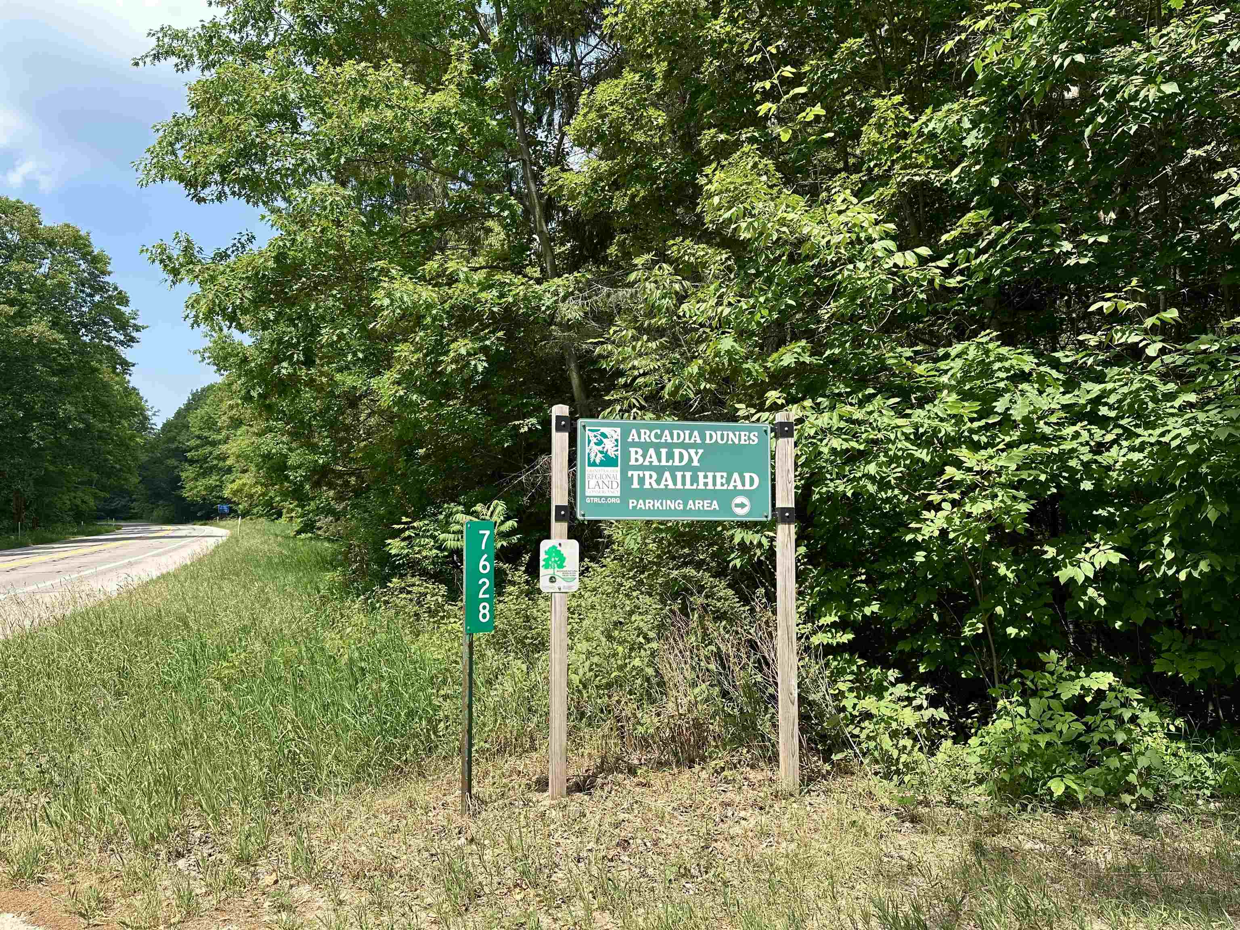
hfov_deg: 71.6
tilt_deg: +2.6
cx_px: 620
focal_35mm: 24
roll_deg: -0.3
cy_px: 465
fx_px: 860
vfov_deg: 56.8
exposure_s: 1/1812
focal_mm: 6.86
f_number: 1.78
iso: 80
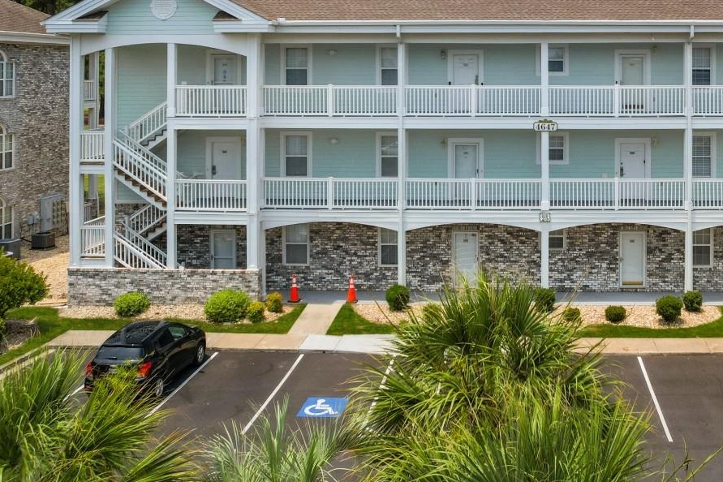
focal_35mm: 40
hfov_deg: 47.2
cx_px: 515
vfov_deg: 31.9
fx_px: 803
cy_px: 52
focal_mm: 8.38
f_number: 2.8
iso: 110
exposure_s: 1/800
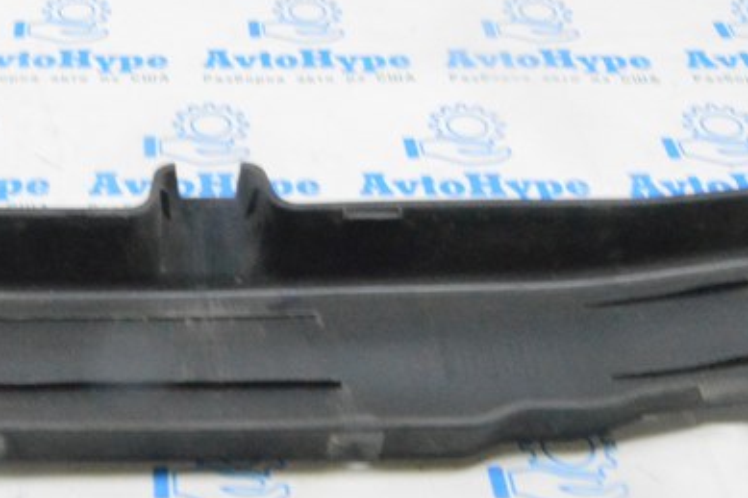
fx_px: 1475
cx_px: 112
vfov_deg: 19.1
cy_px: 155
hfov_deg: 27.7
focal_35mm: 71
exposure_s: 1/15
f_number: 20
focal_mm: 18
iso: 6400
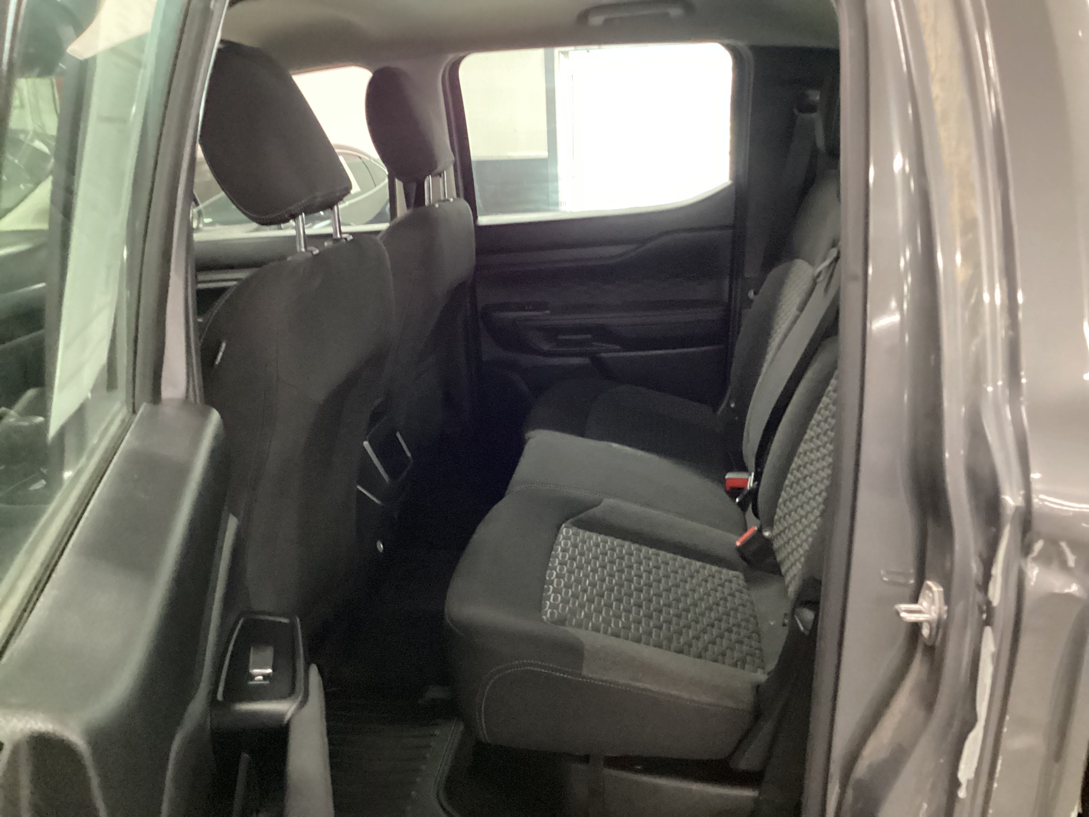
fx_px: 975
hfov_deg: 58.4
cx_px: 544
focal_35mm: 31
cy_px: 408
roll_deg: +2.1
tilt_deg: -17.8
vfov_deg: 45.4
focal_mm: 3.3
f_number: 2.4
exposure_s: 1/24
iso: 800
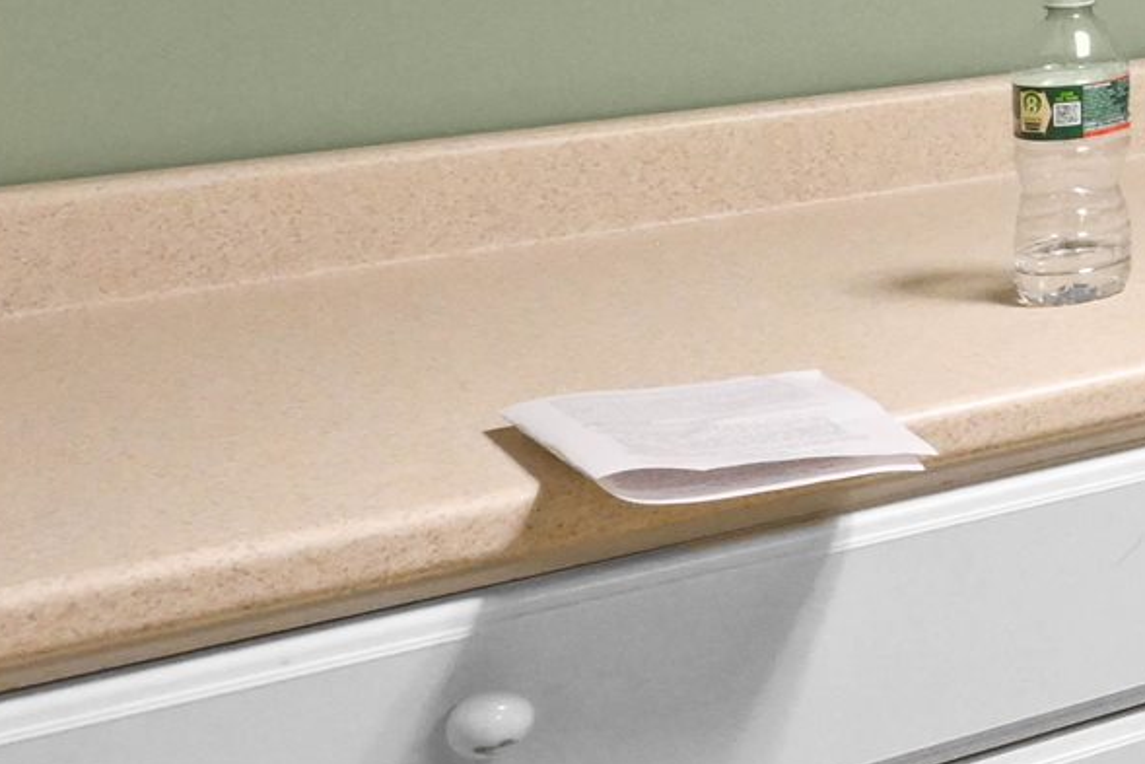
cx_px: 2681
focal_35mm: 73
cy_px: -220
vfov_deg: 17.6
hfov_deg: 15.6
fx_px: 2322
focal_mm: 14
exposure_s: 1/5
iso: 2000
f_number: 14
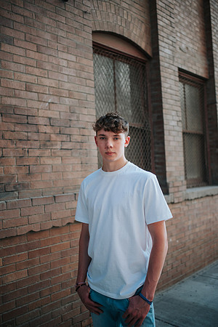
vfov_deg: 54.4
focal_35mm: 35
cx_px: 109
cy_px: 164
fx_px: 318
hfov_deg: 37.9
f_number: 1.8
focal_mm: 35
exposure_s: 1/1250
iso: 250
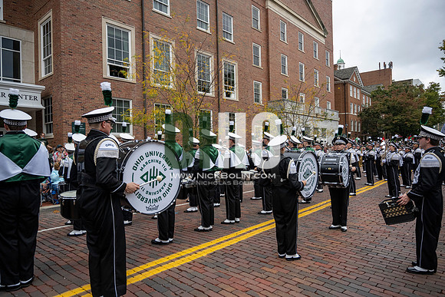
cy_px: 148
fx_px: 297
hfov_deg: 73.7
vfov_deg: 53.2
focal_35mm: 24
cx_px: 222
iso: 640
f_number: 4
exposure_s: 1/1600
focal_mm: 24
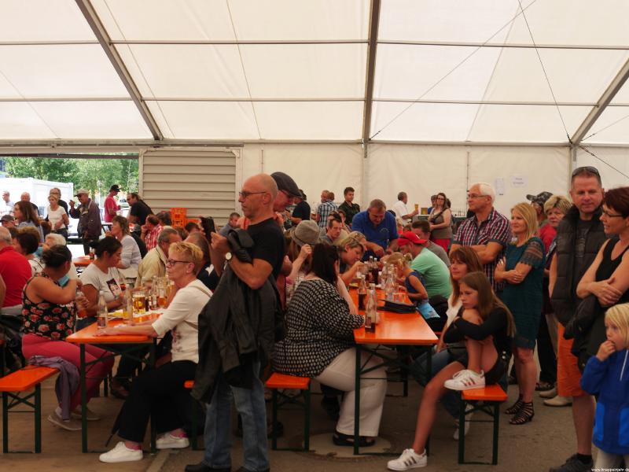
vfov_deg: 29.1
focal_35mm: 50
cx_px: 314
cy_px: 236
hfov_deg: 38.2
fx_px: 909
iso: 200
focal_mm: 25
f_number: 5.6
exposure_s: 1/160
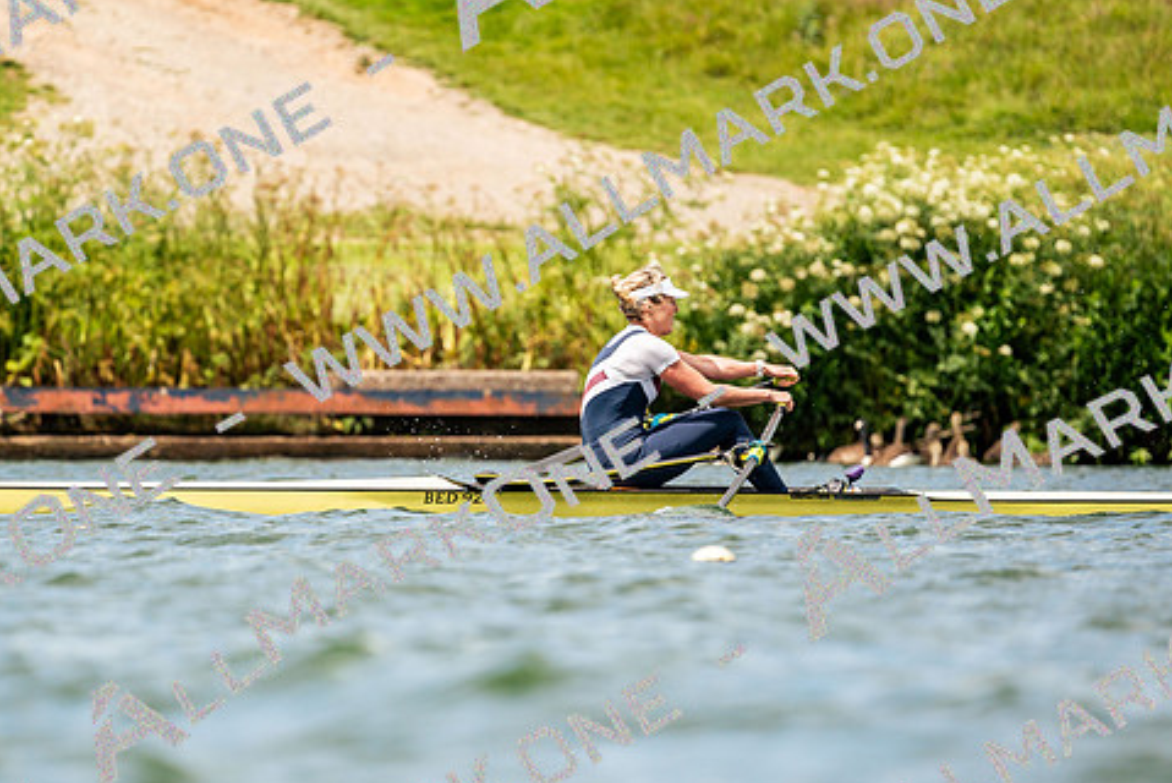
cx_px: 587
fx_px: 23649
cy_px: 410
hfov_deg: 2.8
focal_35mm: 726
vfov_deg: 1.9
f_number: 6.3
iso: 320
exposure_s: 1/2000
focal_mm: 600
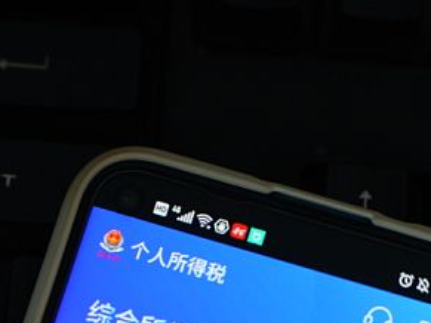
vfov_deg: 5.3
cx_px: 151
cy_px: 393
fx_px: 3460
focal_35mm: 278
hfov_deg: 7.1
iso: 640
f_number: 2.8
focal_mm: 70
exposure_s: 1/250
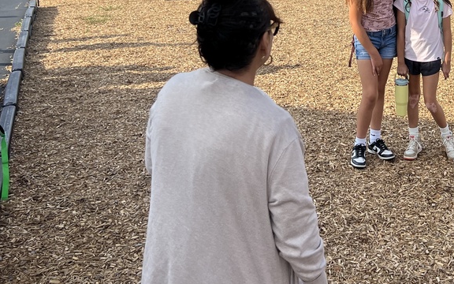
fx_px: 606
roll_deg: +0.4
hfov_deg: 39.1
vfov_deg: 25.6
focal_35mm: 49
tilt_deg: -8.5
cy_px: 36
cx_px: 377
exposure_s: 1/2208
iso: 50
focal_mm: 5.7
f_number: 1.5
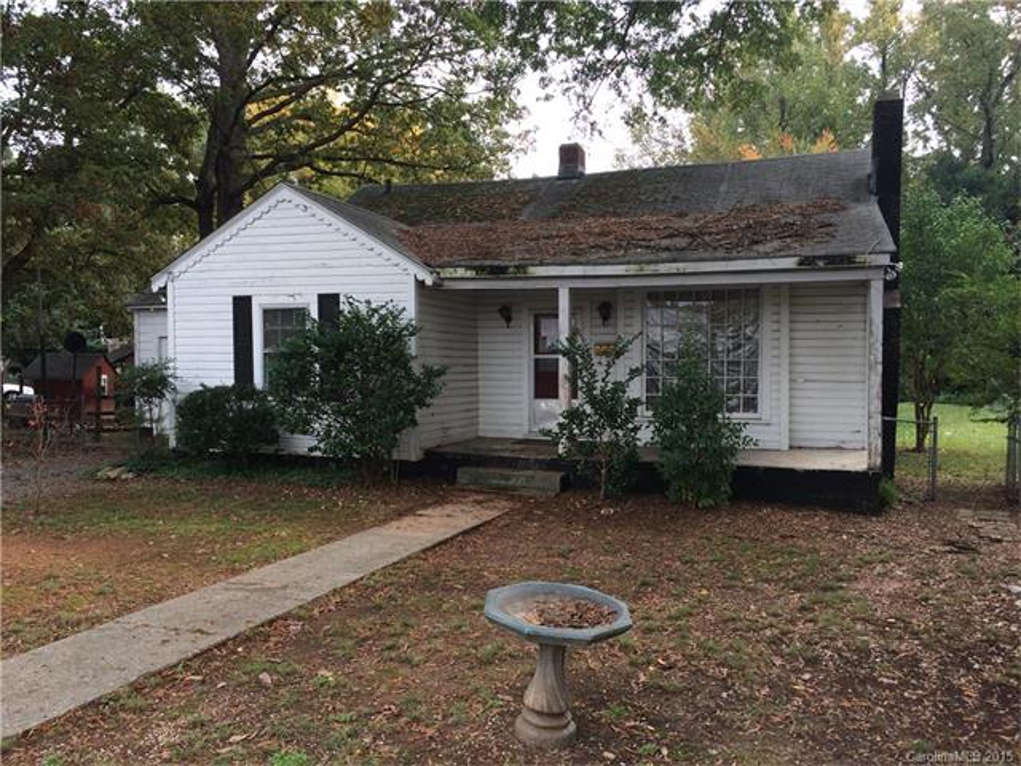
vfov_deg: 48.2
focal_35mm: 29
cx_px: 510
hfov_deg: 61.7
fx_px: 855
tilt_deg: -3.8
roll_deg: +0.5
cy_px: 383
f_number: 2.2
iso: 32
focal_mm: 4.15
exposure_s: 1/246
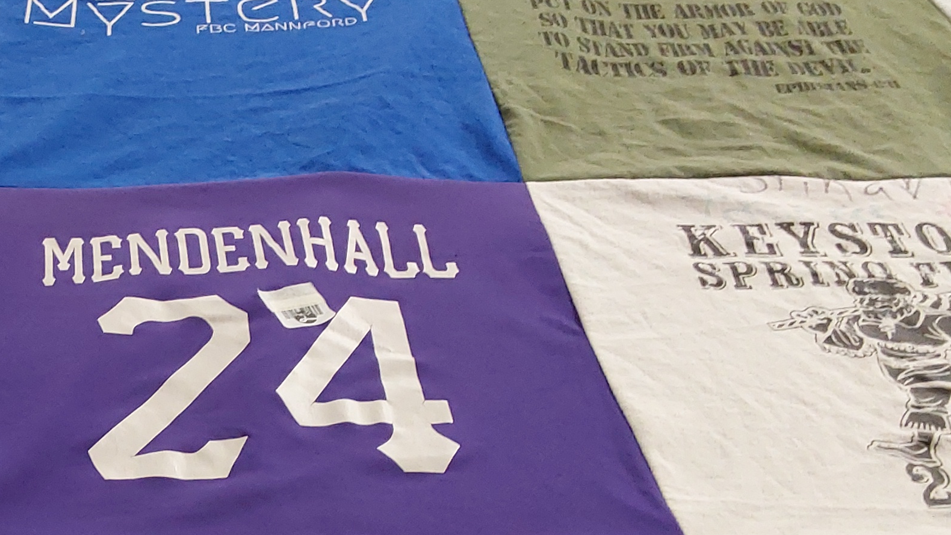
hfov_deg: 31.6
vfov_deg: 19.0
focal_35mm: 63
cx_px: 75
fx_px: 1589
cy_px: 411
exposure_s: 1/60
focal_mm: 2.91
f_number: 1.9
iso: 160
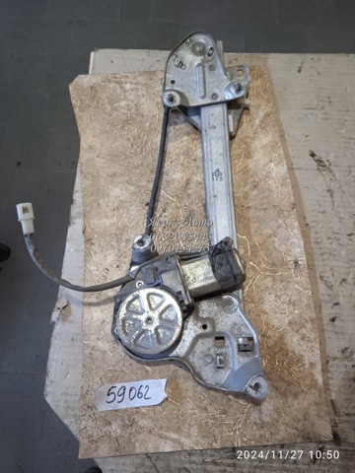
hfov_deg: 49.7
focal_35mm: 28
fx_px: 383
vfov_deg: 63.4
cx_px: 178
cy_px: 236
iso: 839
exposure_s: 1/20
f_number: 2.2
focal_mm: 3.43
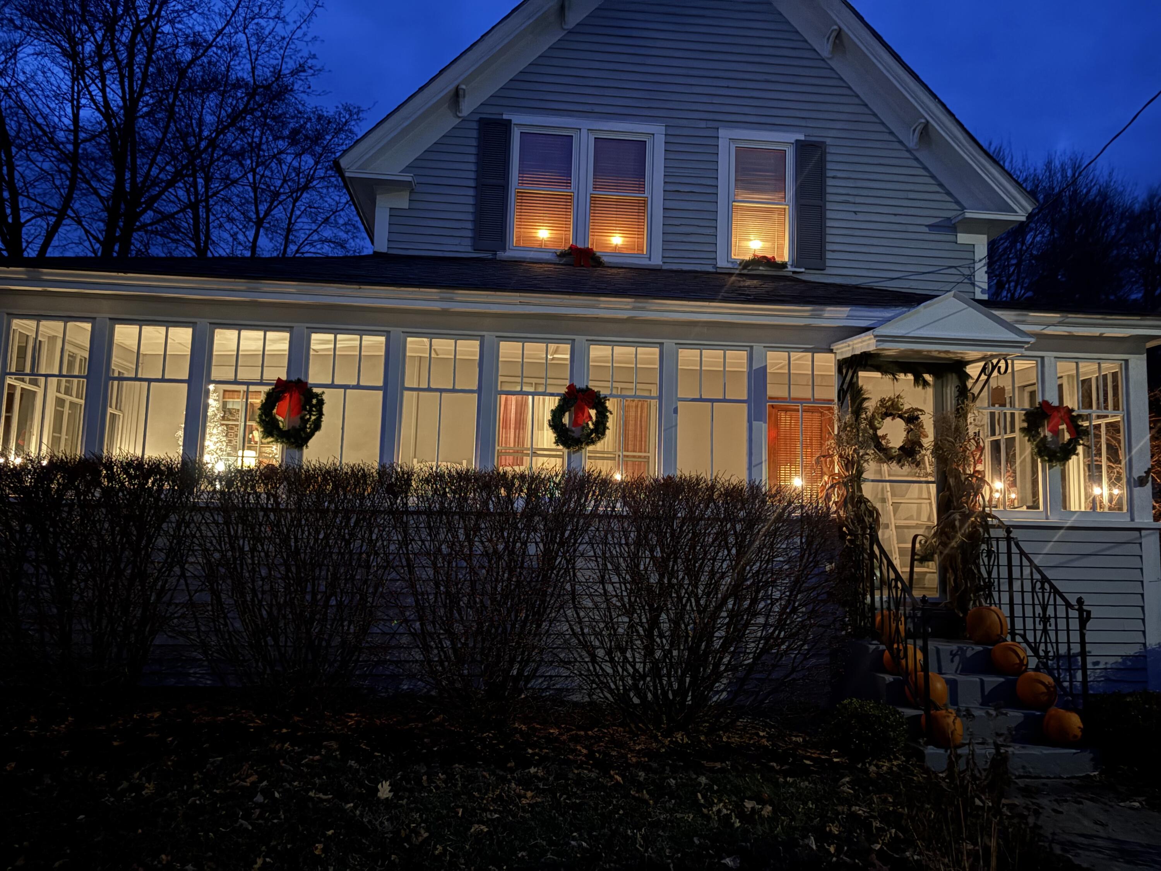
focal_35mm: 26
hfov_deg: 67.3
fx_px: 872
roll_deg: -1.7
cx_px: 580
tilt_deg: +5.8
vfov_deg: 53.1
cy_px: 436
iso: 800
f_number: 1.6
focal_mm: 5.96
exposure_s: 1/5
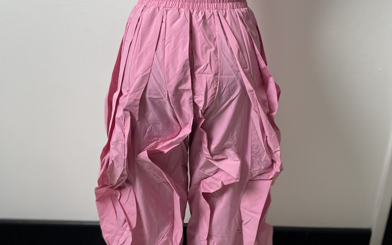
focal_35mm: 37
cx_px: 195
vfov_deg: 34.4
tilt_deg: -24.9
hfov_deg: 52.7
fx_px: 395
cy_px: 113
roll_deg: +0.5
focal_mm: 4.2
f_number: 1.6
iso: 50
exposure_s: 1/120
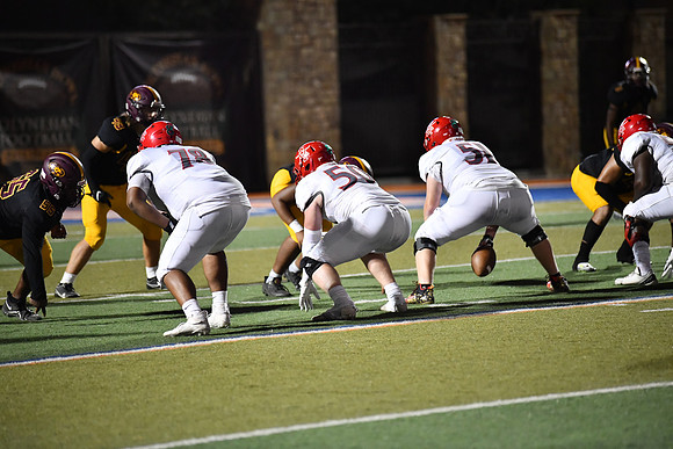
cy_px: 224
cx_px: 336
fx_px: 3740
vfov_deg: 6.9
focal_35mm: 200
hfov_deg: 10.3
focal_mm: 200
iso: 5600
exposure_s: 1/1250
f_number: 2.8
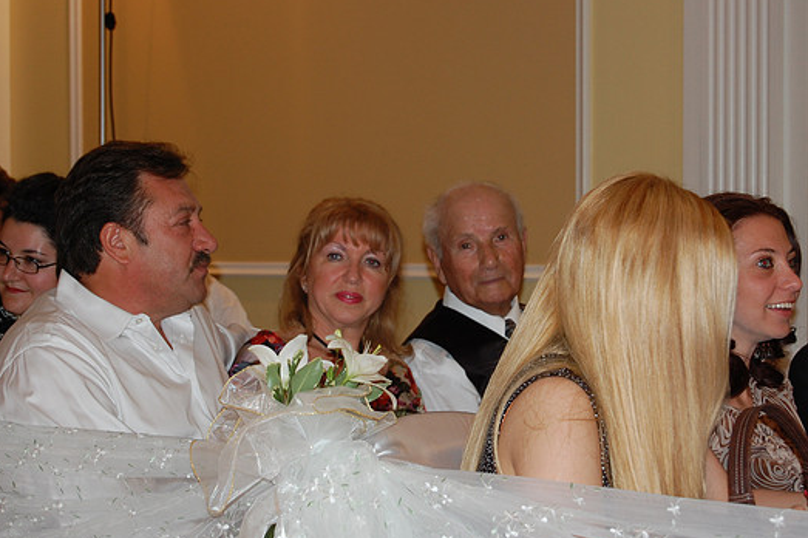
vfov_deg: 14.9
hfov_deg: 22.3
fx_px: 2054
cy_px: 277
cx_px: 428
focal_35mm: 92
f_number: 5.6
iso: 400
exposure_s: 1/60
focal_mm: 55
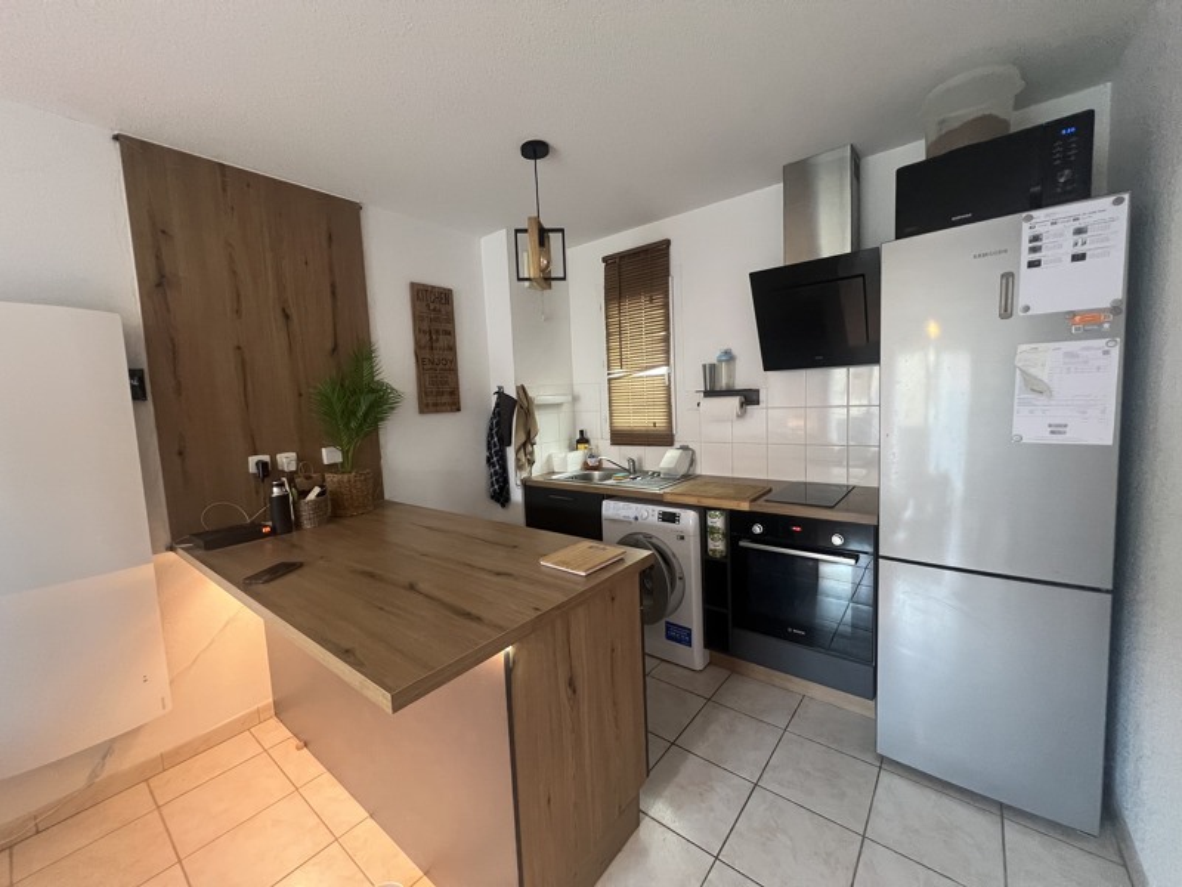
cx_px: 591
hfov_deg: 106.2
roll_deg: +3.2
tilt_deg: -5.8
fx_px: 444
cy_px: 444
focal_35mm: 13
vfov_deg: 89.9
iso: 400
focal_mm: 1.57
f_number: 1.8
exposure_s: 1/59
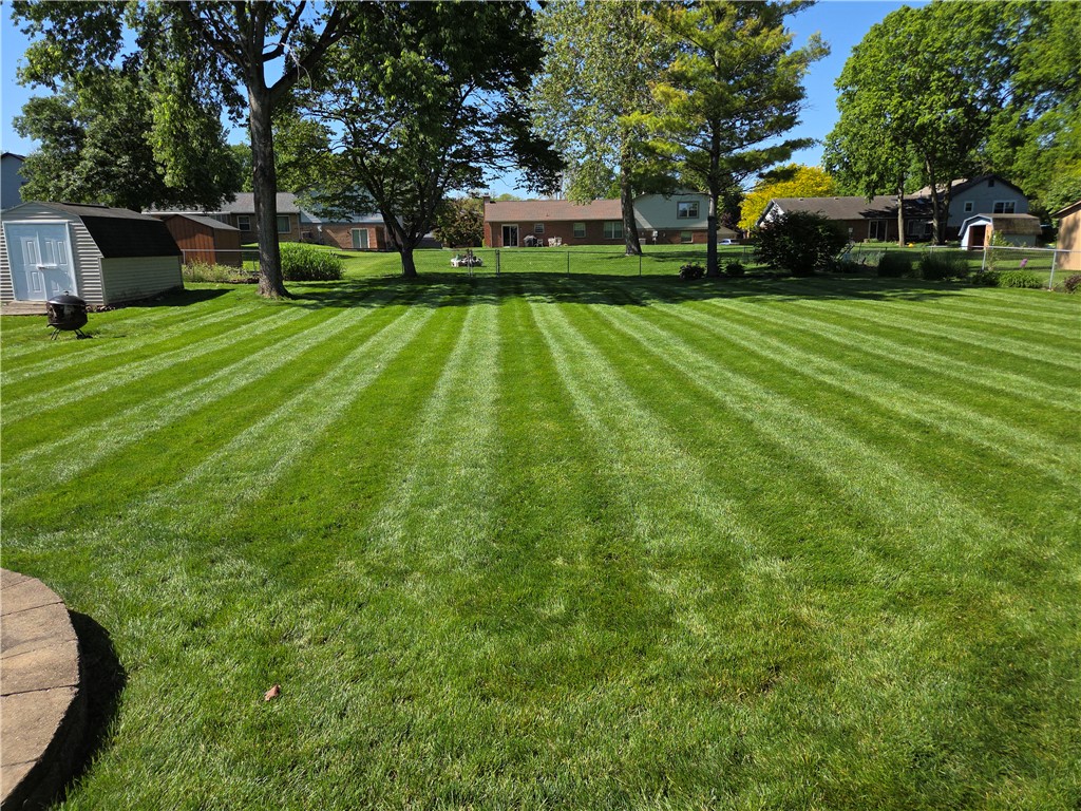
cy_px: 406
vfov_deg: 58.9
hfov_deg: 73.9
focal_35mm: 23
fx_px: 718
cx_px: 540
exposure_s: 1/3550
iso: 80
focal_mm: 5.4
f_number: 1.8
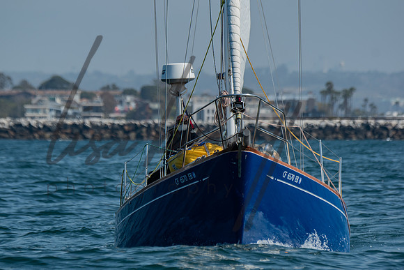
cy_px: 135
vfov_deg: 3.1
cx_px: 194
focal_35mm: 449
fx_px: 5035
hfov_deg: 4.6
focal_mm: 280
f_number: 5.6
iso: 100
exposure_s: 1/500
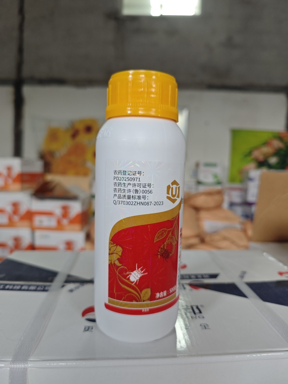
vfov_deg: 73.9
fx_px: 255
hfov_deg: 58.9
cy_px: 192
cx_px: 144
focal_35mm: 23
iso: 200
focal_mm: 6.55
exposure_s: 1/100
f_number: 1.6
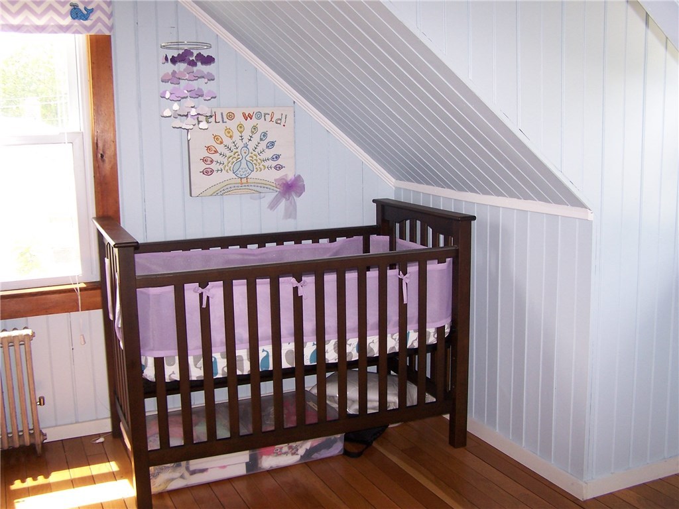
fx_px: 745
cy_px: 254
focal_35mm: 38
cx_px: 340
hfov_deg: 49.0
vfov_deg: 37.7
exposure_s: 1/60
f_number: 2.8
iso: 140
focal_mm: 6.3
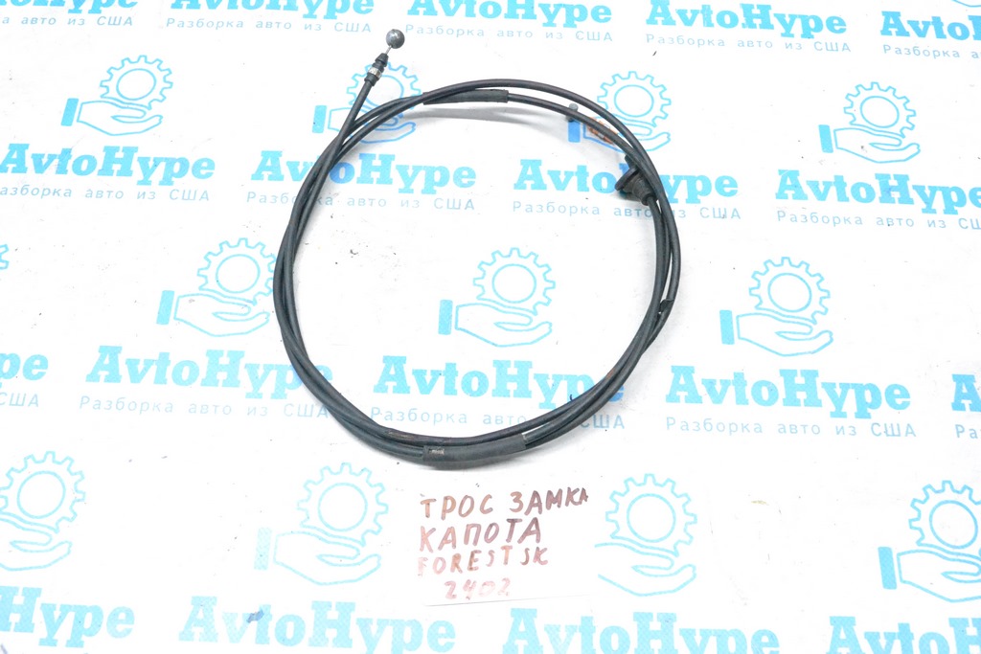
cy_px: 327
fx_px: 981
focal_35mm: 36
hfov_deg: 53.1
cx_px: 490
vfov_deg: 36.9
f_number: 9
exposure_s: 1/160
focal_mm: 24
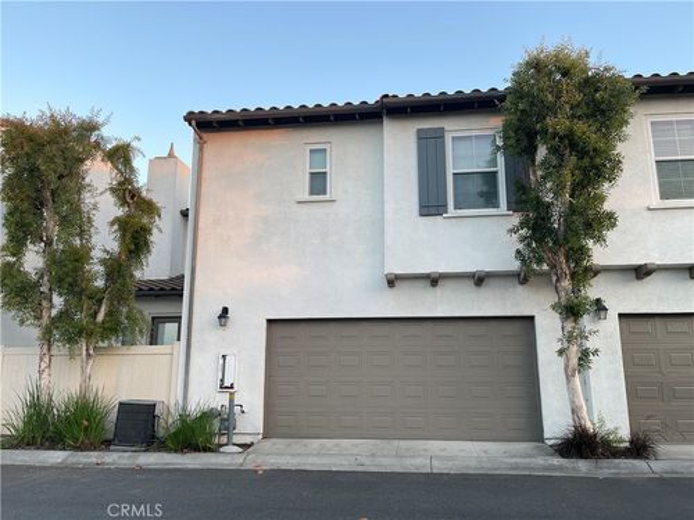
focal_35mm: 25
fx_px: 501
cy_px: 260
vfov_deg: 54.9
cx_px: 347
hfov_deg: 69.4
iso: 50
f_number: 1.6
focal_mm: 5.1
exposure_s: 1/121
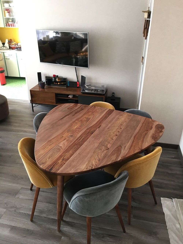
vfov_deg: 61.7
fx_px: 204
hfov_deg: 48.2
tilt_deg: -26.1
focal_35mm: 29
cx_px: 92
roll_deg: -2.0
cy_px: 122
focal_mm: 4.15
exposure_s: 1/17
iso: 32
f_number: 2.2
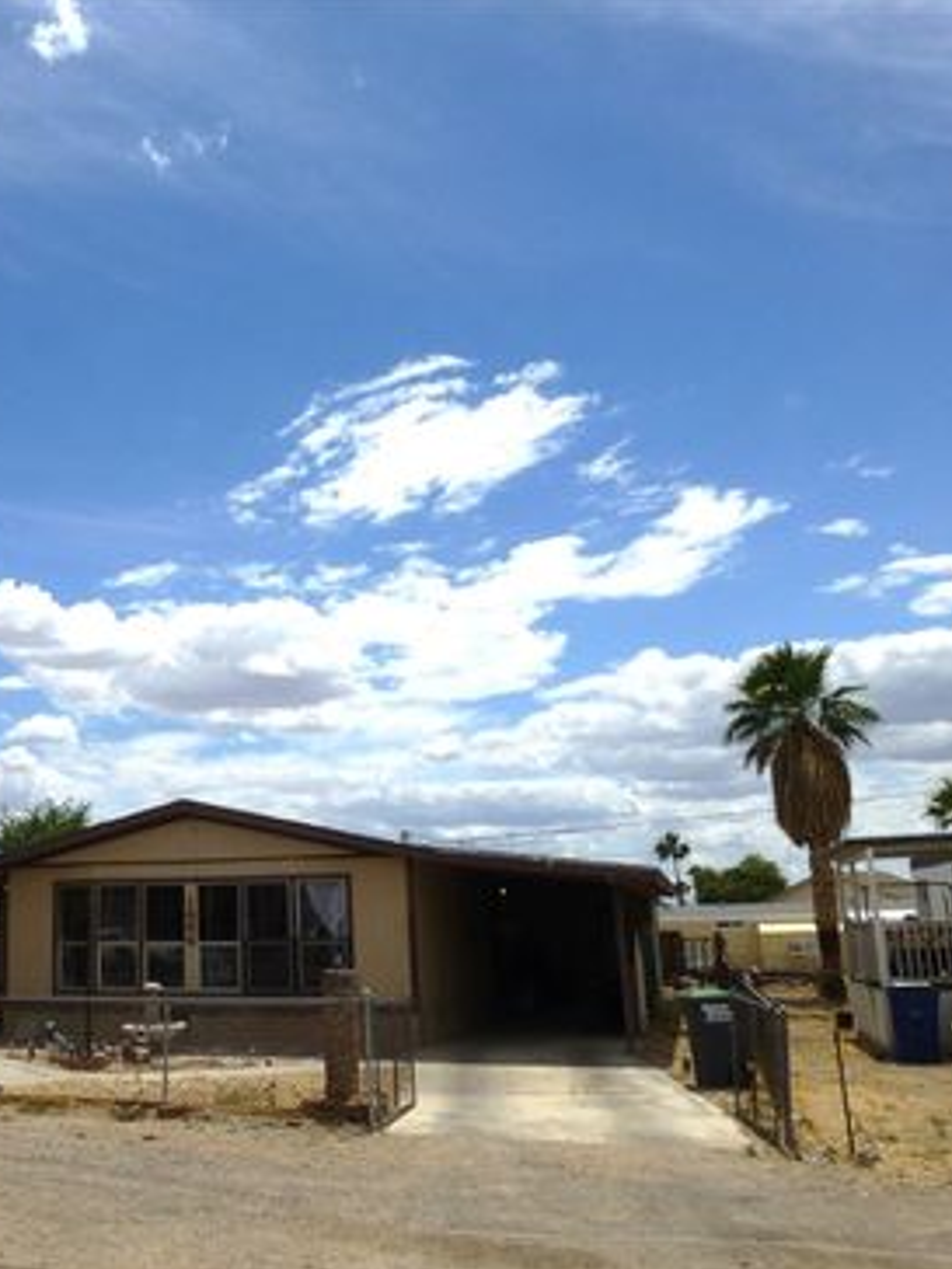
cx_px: 206
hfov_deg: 41.3
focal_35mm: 33
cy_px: 647
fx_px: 1210
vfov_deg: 55.3
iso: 100
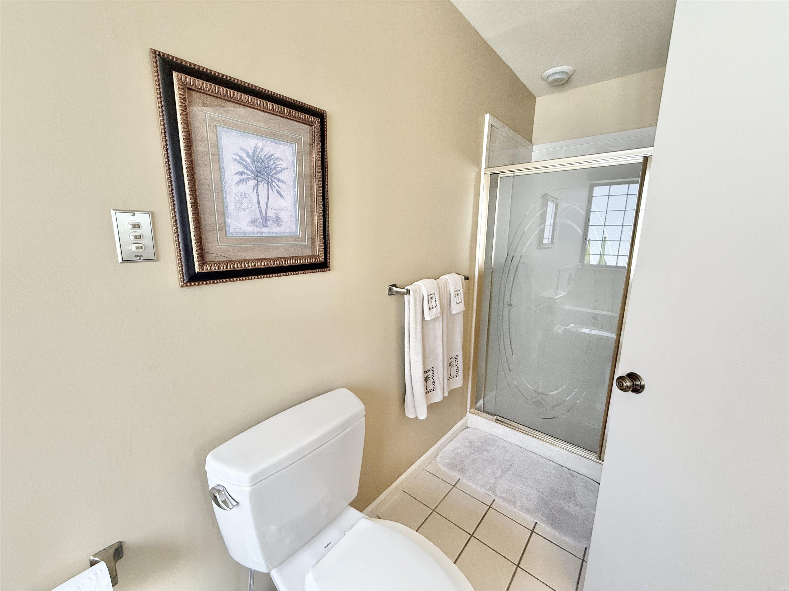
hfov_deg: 102.1
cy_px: 296
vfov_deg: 85.7
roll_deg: -0.9
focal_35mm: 14
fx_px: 319
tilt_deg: -11.6
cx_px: 394
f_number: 2.2
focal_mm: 2.22
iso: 200
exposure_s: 1/99
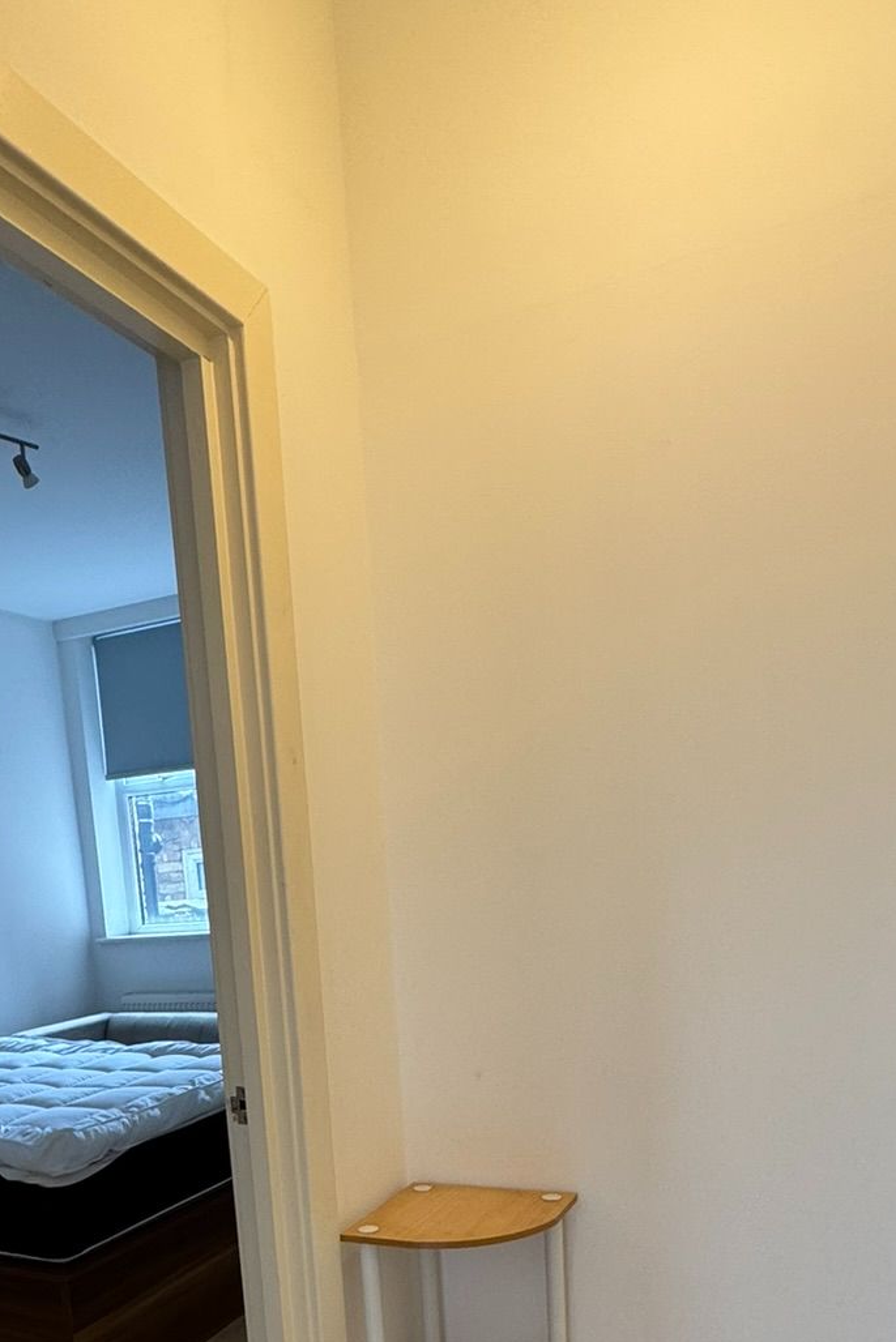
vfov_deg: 58.7
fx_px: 1082
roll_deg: +5.1
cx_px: 324
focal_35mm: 29
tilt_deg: -8.7
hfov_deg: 44.5
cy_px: 1076
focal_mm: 2.22
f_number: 2.2
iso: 160
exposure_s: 1/99
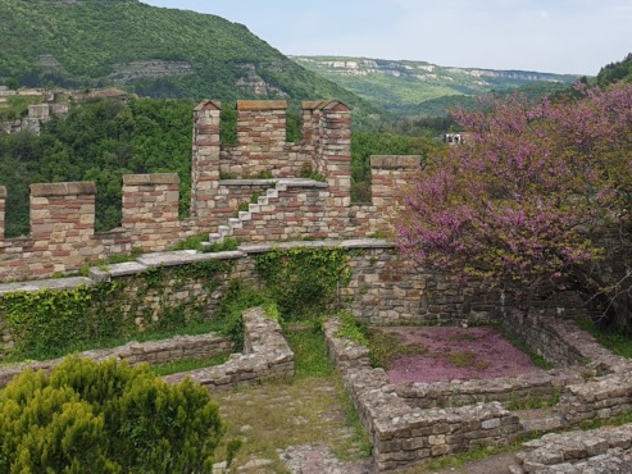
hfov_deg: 35.0
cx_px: 445
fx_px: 986
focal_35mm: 54
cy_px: 87
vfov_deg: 26.5
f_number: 2.4
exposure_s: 1/1072
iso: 50
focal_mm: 4.32
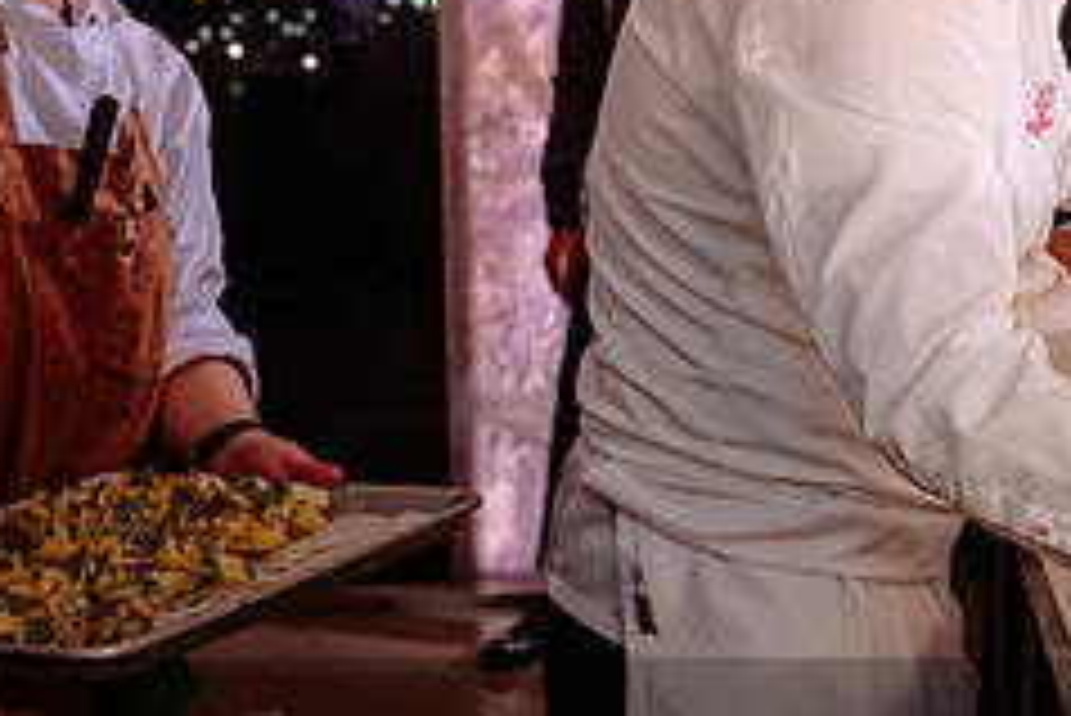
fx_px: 2500
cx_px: 846
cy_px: 191
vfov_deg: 16.2
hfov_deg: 23.8
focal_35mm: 84
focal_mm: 34.5
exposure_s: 1/160
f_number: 4.5
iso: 800
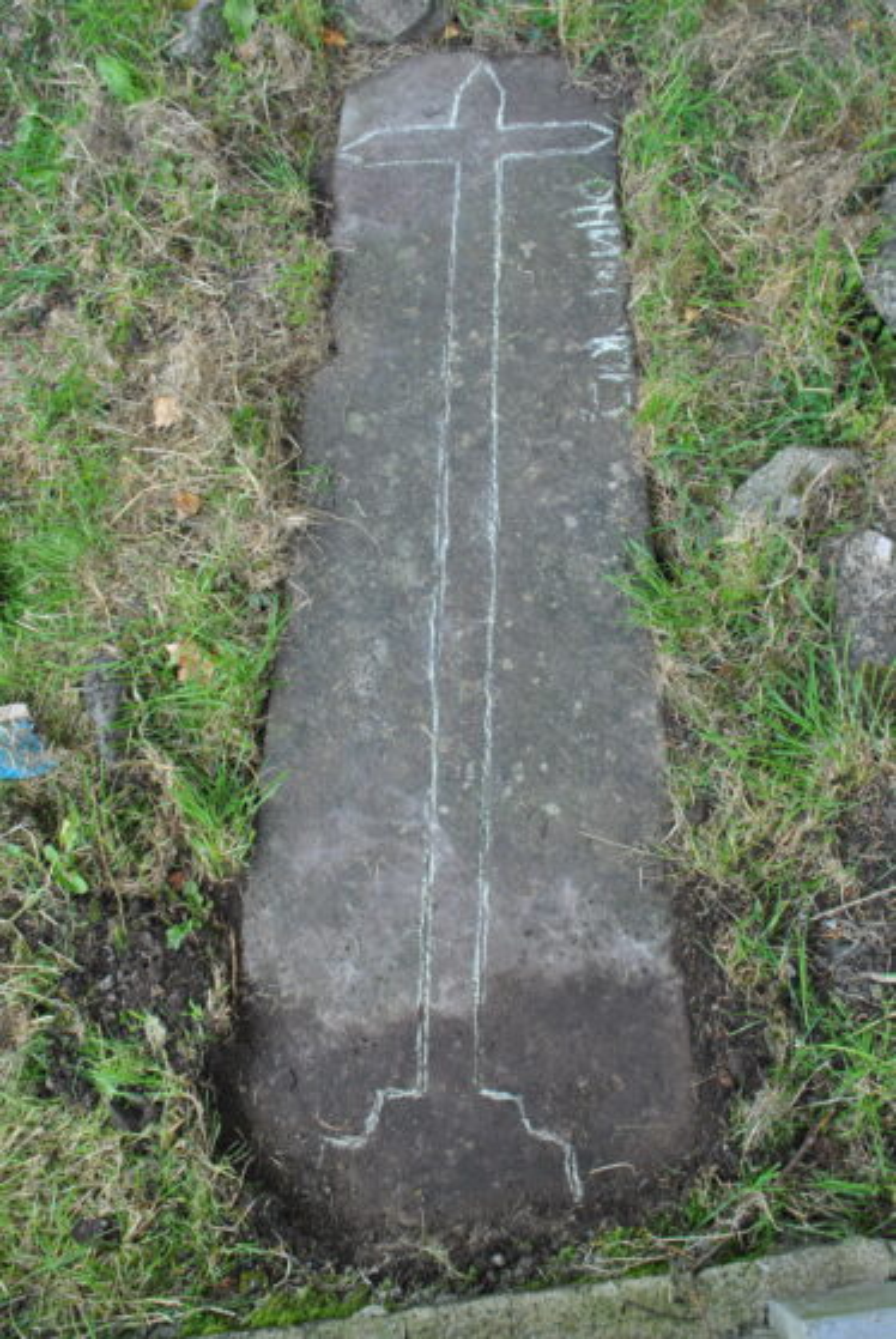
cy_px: 670
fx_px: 1229
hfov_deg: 40.1
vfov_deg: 57.2
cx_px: 448
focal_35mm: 33
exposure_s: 1/125
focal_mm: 22
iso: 200
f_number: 5.6
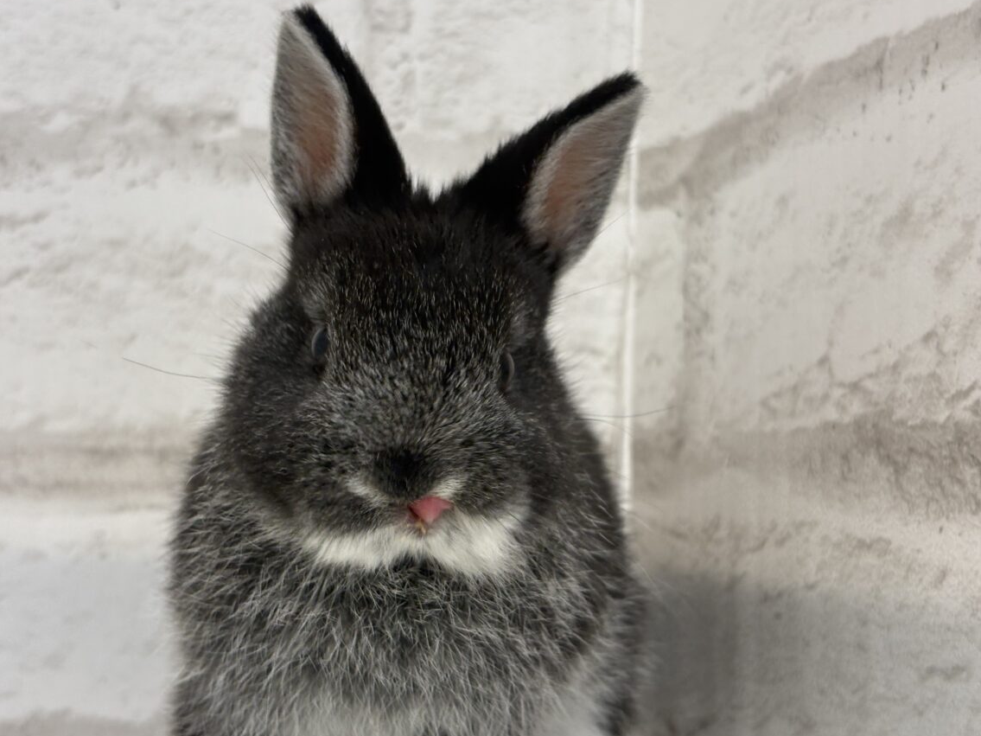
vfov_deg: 26.6
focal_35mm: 55
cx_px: 504
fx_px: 1559
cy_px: 363
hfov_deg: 34.9
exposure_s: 1/50
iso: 100
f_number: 1.6
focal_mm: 5.96
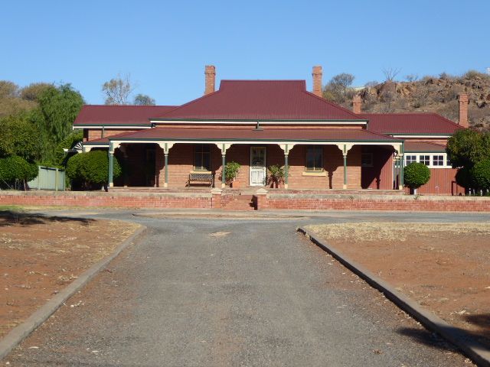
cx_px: 245
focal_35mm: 85
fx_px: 1203
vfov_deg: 17.4
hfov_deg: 23.0
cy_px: 184
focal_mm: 14.1
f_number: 4.7
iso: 80
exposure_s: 1/500
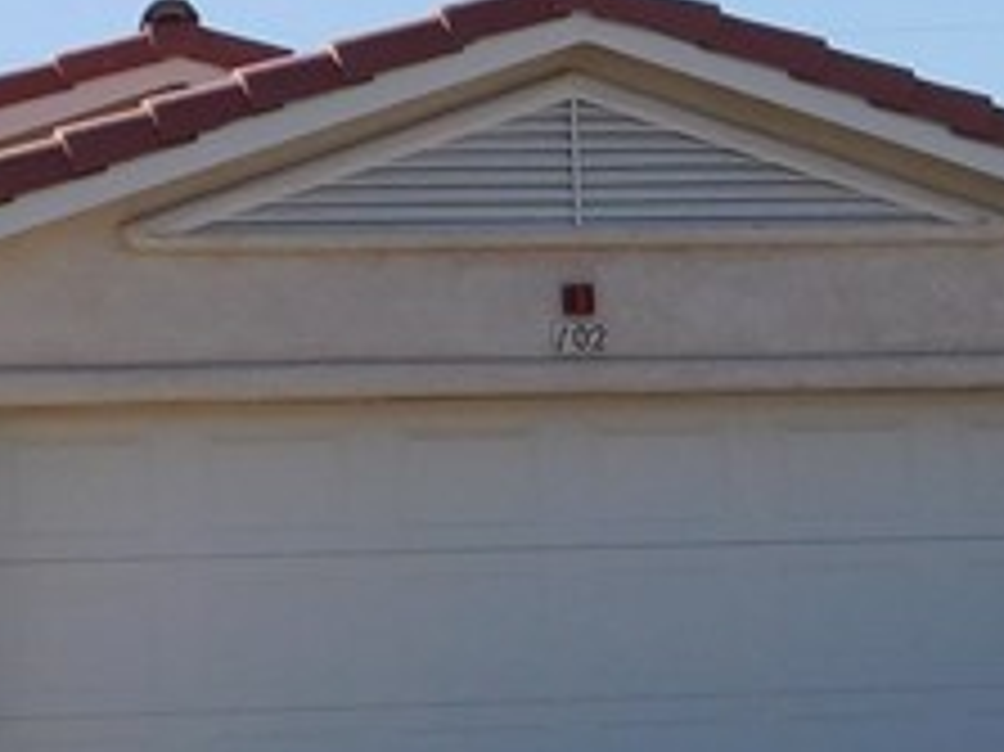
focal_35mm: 138
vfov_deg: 10.7
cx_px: 572
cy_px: 333
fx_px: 4000
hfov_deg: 14.3
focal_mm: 5.3
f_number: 6.4
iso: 125
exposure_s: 1/500
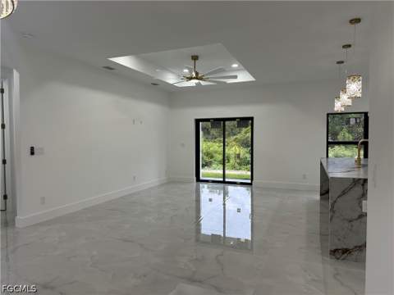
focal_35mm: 24
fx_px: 273
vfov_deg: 56.8
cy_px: 148
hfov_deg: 71.6
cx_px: 197
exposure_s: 1/154
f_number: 1.78
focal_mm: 6.86
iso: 100
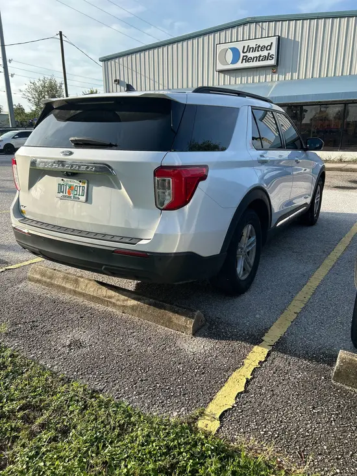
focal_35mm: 26
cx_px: 178
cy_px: 238
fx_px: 357
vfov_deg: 67.3
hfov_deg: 53.1
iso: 50
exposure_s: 1/1621
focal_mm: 5.7
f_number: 1.5
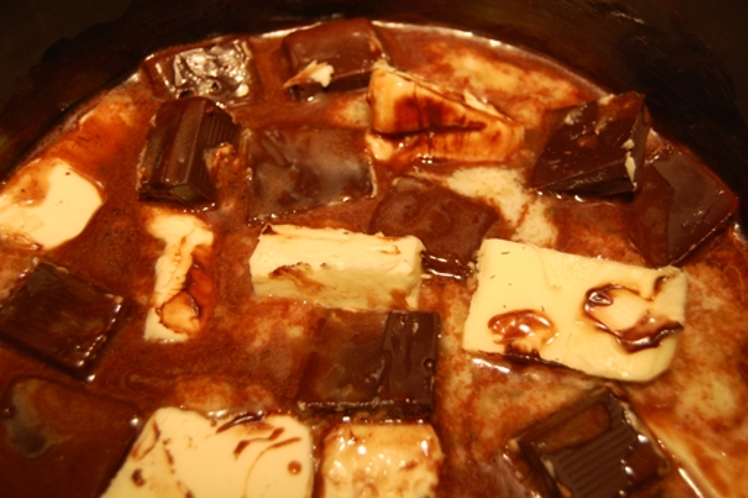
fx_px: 997
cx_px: 374
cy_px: 249
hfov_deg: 41.1
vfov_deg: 28.1
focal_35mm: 48
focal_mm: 32
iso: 400
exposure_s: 1/60
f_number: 4.5
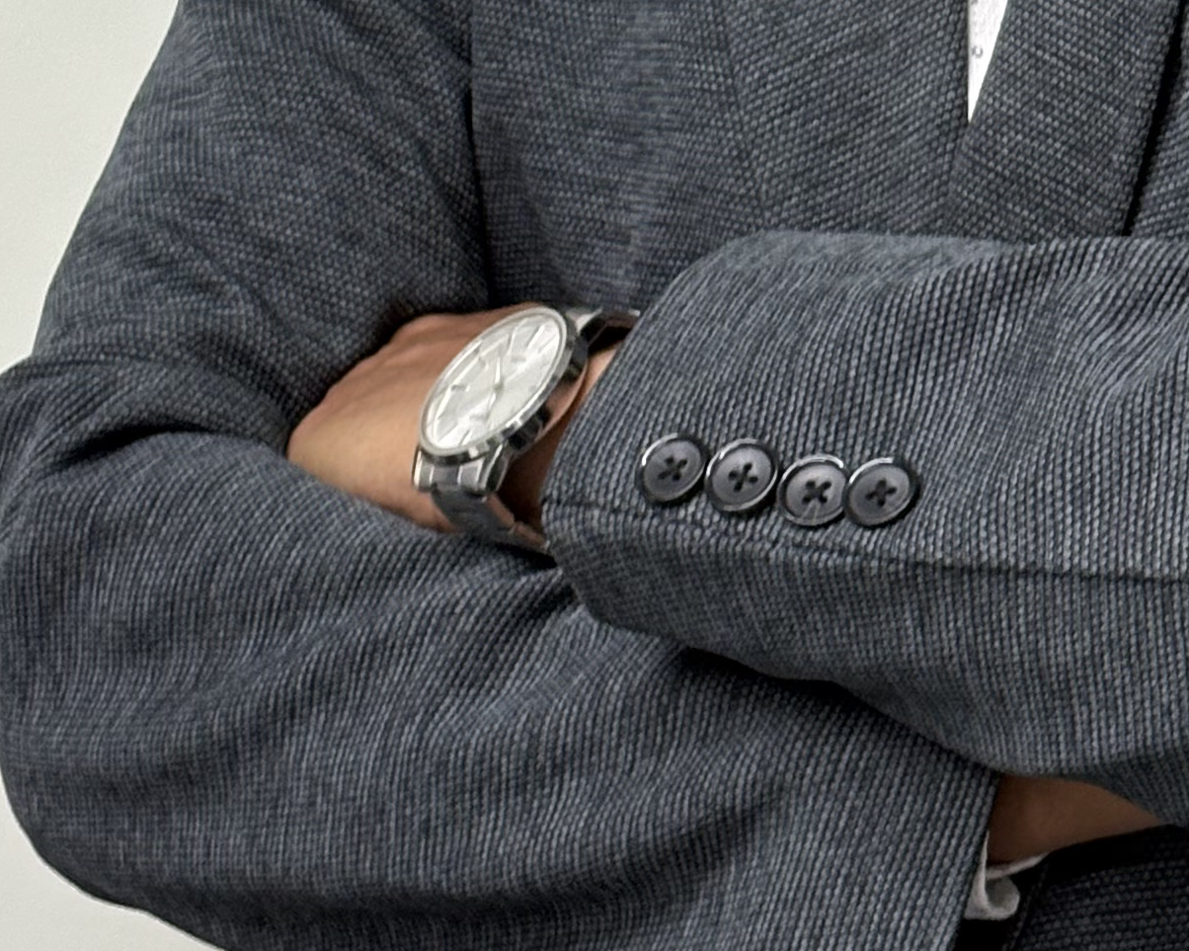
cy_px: -363
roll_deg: -0.9
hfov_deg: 11.2
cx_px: 1167
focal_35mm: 170
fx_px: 5982
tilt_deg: -0.8
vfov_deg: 8.9
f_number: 1.6
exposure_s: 1/50
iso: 80
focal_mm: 5.96
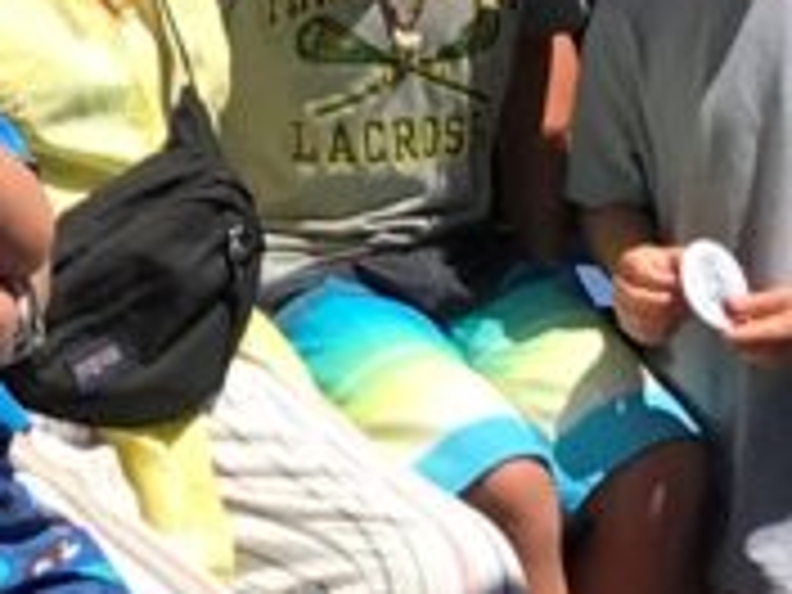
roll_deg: +0.2
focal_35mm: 163
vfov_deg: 8.5
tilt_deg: -4.8
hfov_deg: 11.8
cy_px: -711
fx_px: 3729
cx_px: -252
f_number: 1.8
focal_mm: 3.99
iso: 20
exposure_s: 1/2398
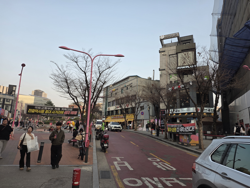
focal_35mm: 23
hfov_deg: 73.9
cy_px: 94
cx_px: 125
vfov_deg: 58.9
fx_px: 166
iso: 12
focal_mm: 6.25
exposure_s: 1/154
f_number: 1.7
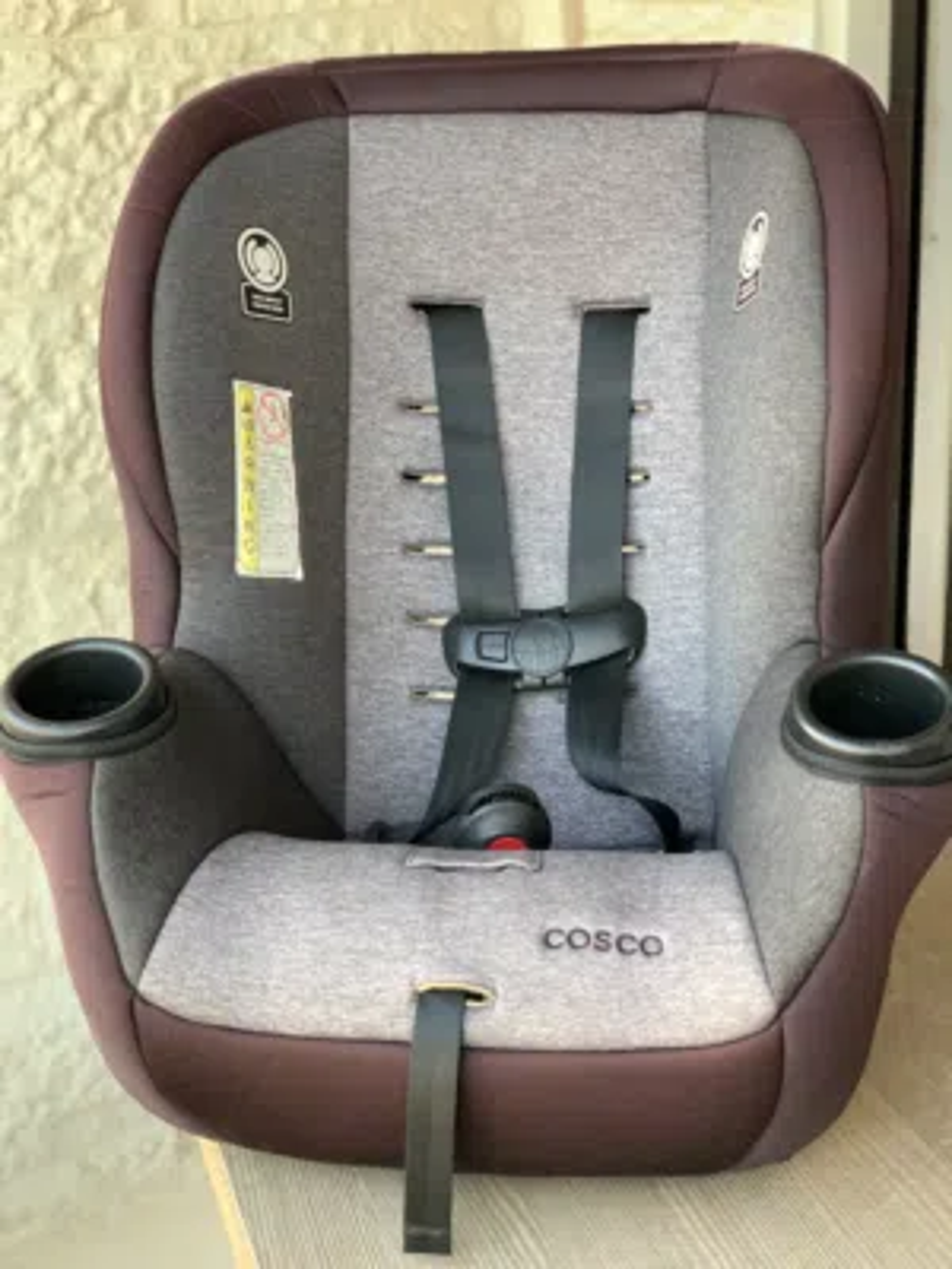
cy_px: 634
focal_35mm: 52
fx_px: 1907
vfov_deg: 36.8
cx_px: 476
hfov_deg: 28.0
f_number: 2.4
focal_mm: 6
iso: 125
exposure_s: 1/78
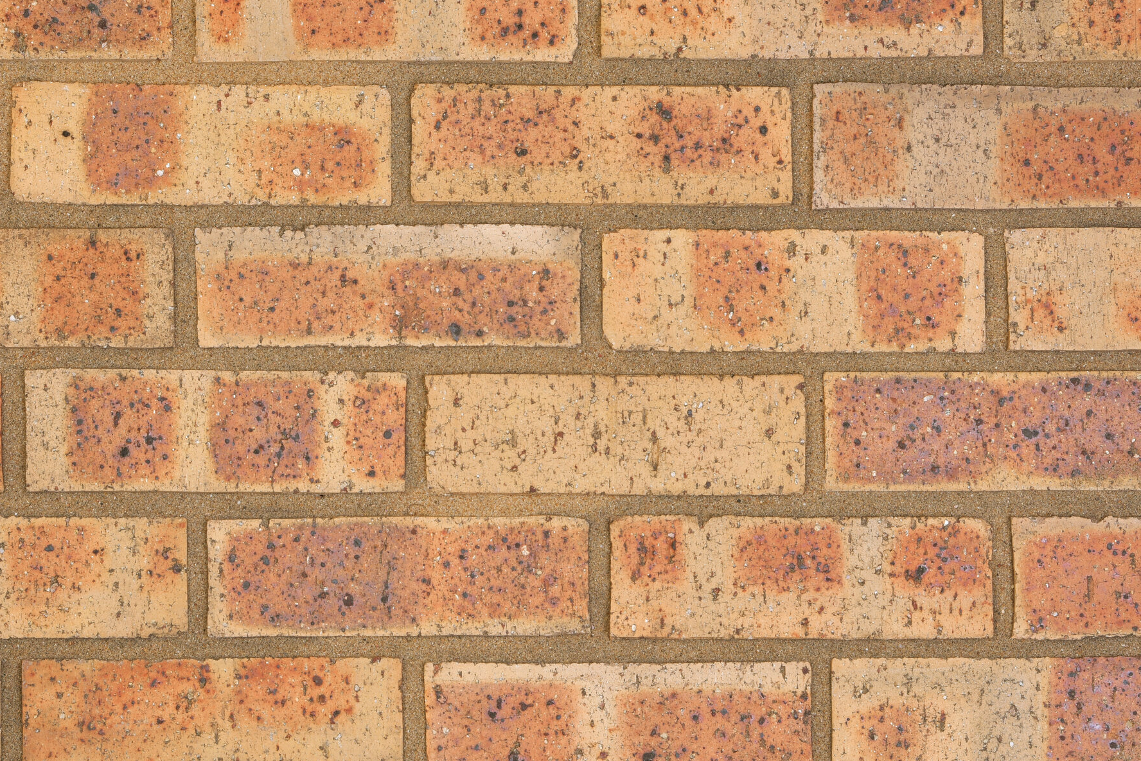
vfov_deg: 14.0
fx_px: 3107
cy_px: 364
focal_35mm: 98
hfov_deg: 20.8
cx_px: 540
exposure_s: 1/125
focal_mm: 58
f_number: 13
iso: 100
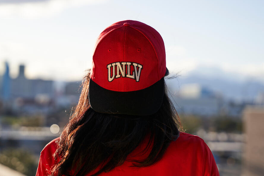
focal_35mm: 95
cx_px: 131
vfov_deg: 14.4
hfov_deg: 21.5
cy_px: 90
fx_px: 696
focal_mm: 70
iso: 100
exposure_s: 1/1600
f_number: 2.8
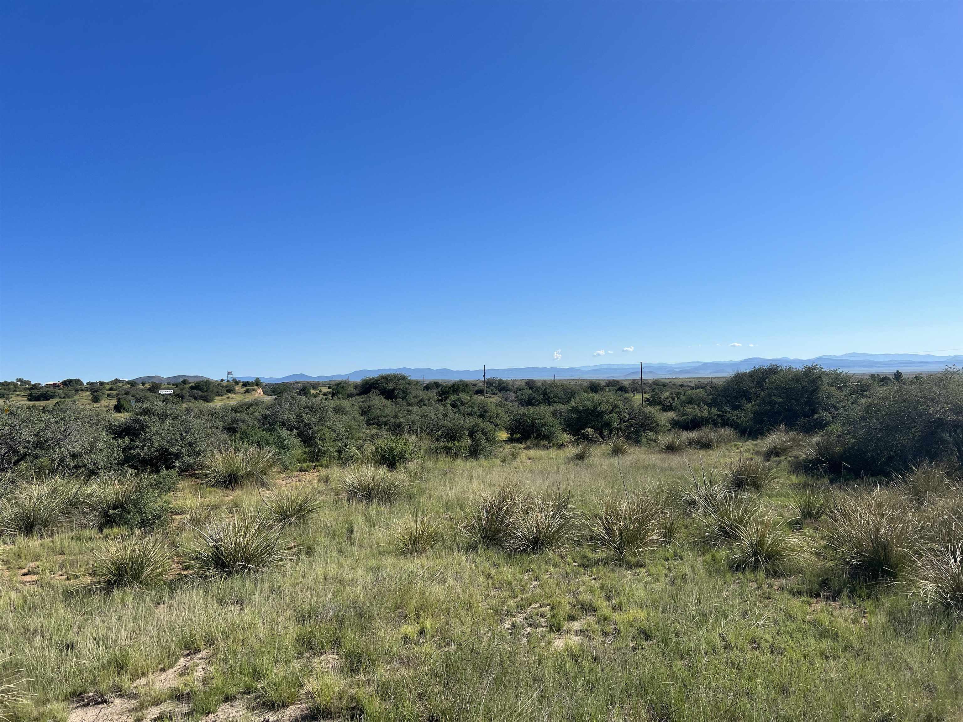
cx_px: 482
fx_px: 723
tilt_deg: +2.6
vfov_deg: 53.1
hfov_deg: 67.3
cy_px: 361
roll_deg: +2.3
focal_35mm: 26
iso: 50
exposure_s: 1/5587
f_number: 1.5
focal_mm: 5.7
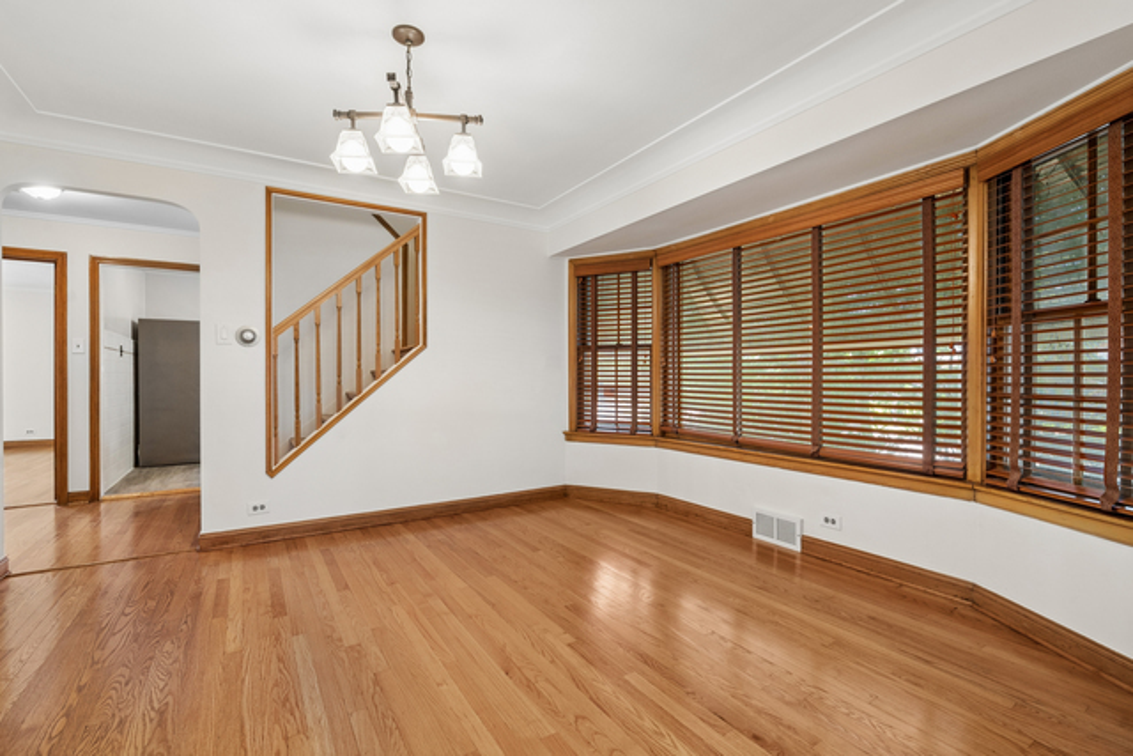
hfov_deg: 96.7
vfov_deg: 73.8
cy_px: 378
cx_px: 566
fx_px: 504
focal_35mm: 16
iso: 400
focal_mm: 16
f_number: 8
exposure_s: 1/15
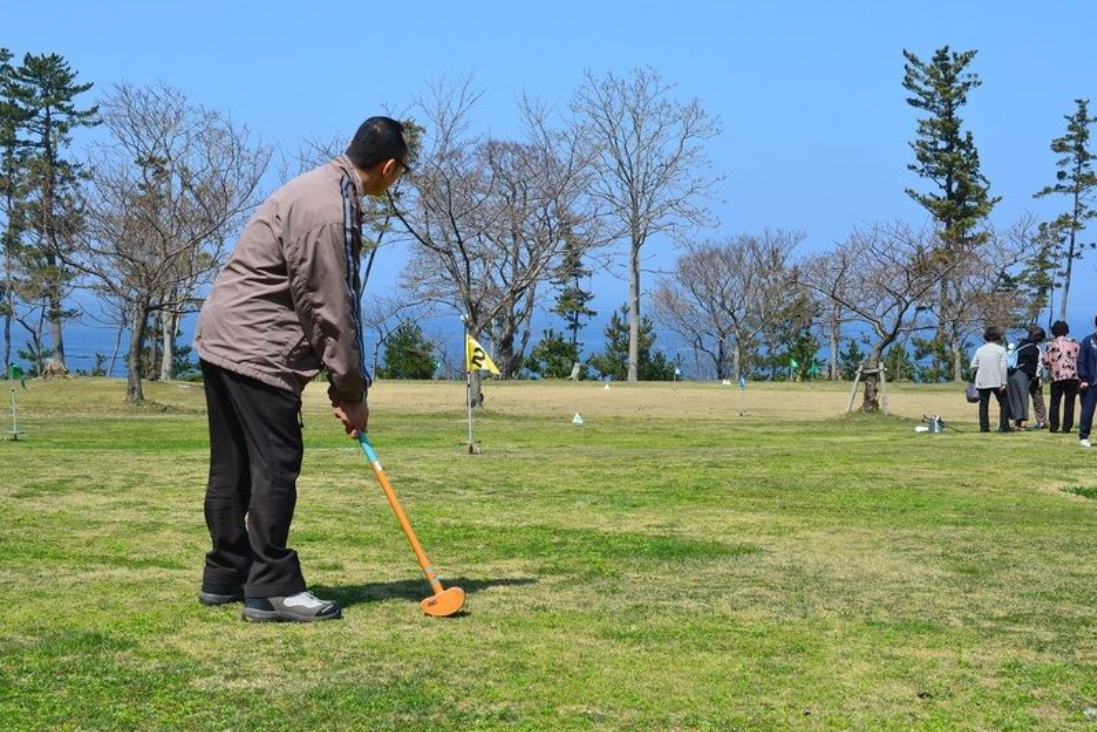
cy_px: 364
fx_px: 1768
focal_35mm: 58
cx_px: 547
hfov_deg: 34.5
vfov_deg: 23.4
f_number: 10
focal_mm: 38
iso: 250
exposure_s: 1/250
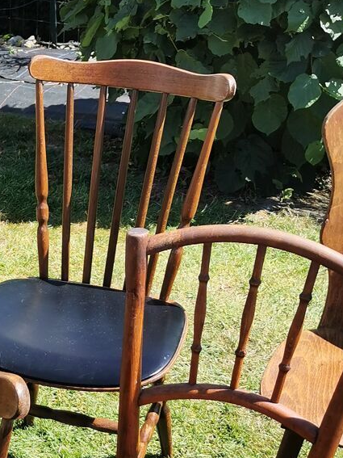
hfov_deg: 16.9
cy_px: 384
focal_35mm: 84
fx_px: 1110
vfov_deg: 22.9
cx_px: -61
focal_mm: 5.58
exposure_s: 1/1312
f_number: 1.8
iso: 50
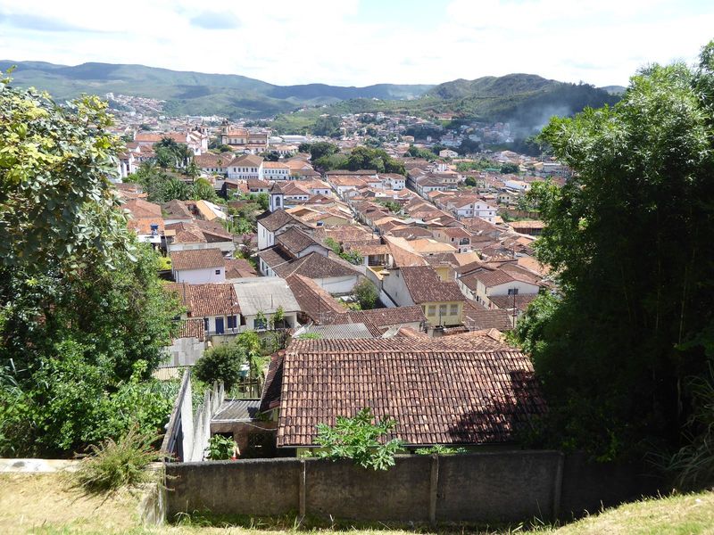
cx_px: 357
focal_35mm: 29
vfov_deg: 48.2
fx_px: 598
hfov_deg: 61.7
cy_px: 268
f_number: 3.5
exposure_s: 1/400
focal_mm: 5
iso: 80
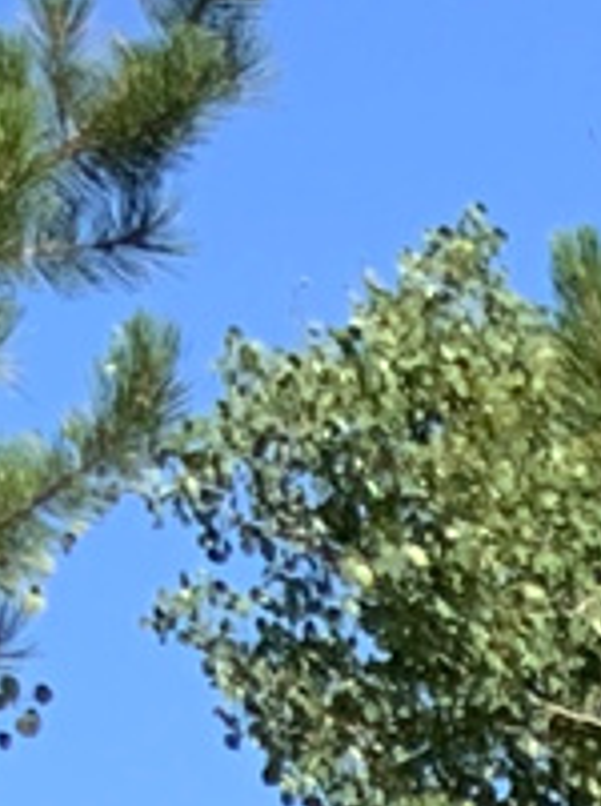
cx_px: 2636
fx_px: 6874
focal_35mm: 296
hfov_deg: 4.5
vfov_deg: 6.0
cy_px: 2839
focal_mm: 3
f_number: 1.8
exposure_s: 1/1412
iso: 16
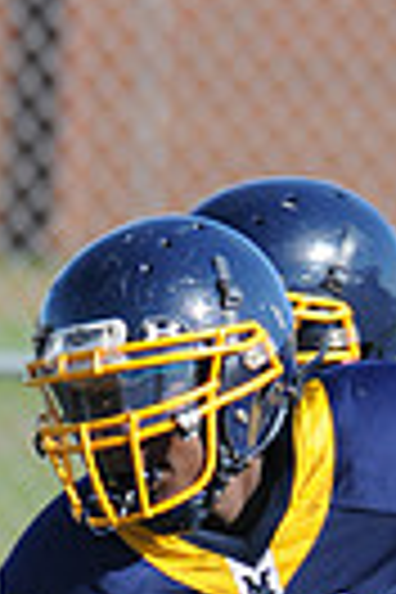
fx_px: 32535
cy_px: 918
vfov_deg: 1.0
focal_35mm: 1972
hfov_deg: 0.7
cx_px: 56
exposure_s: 1/500
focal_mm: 300
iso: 200
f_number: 6.3
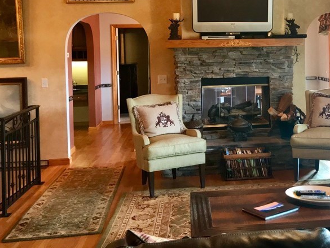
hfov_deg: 37.7
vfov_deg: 29.3
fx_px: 467
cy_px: 64
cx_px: 257
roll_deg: +0.9
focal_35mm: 49
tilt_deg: -1.2
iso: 100
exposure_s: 1/30
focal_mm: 3.99
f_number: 1.8
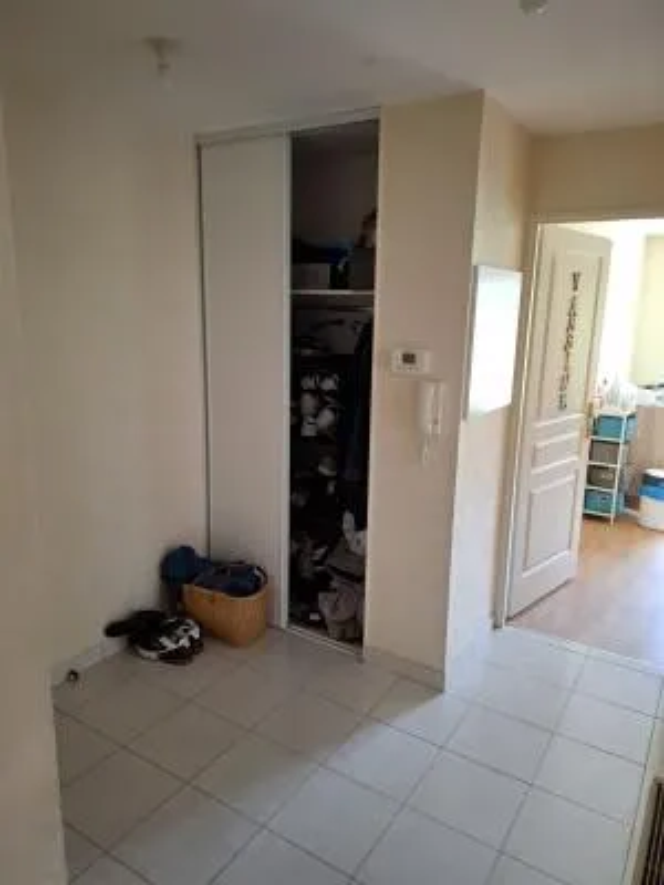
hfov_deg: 58.9
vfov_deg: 73.9
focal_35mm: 23
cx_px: 332
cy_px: 442
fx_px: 588
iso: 200
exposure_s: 1/50
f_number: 1.8
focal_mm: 5.54
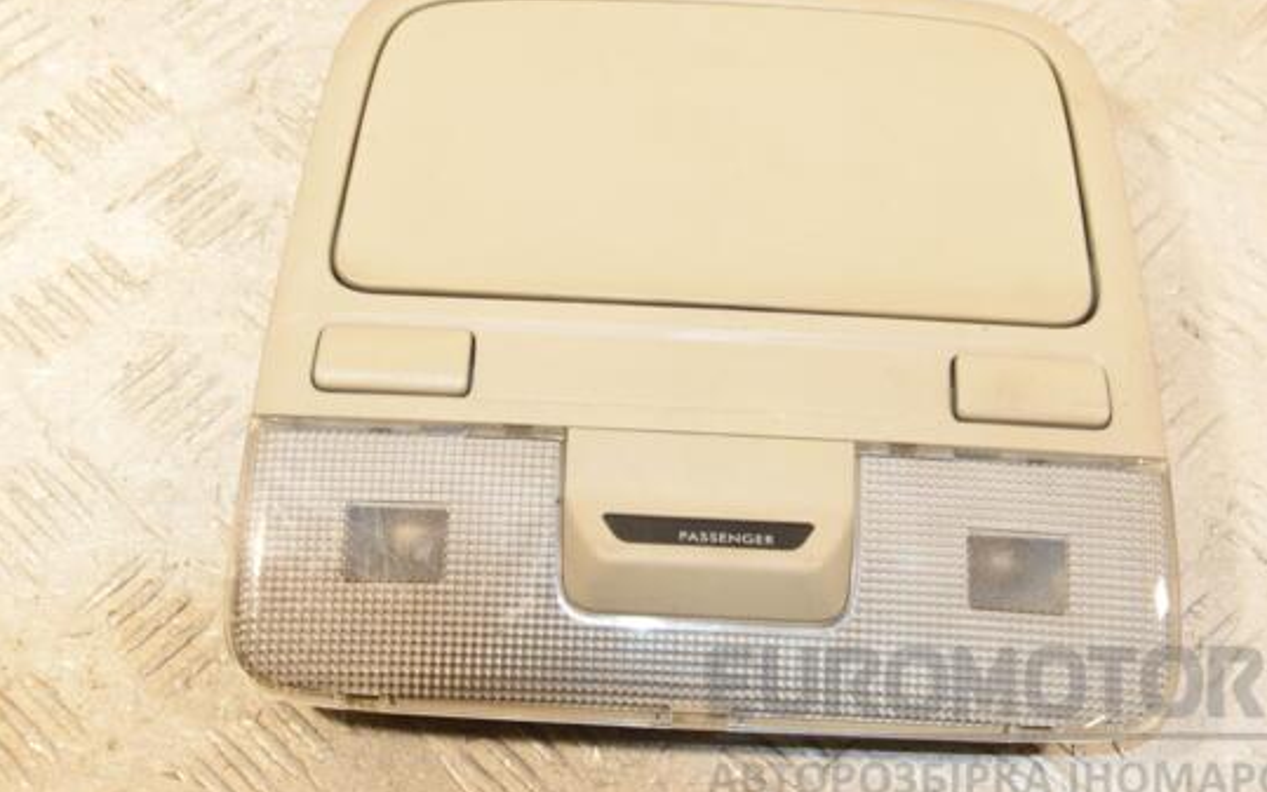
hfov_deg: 34.2
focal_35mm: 60
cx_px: 663
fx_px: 2057
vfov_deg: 21.8
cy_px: 369
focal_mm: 35
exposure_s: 1/200
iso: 1600
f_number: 8
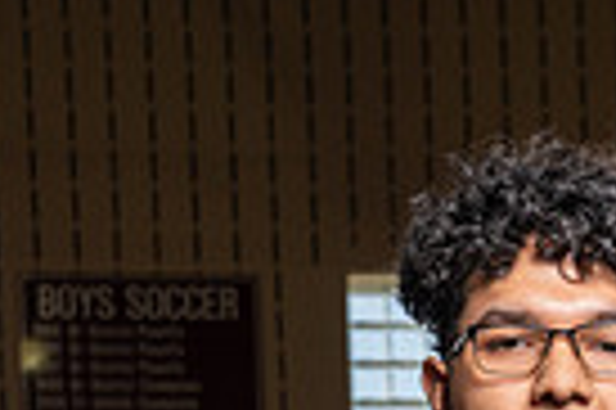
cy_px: 1009
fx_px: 3880
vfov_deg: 5.8
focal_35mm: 227
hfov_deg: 9.1
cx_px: 517
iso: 500
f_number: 8
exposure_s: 1/250
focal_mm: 69
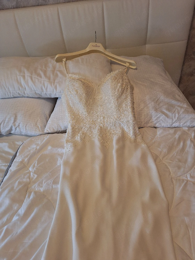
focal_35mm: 23
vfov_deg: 73.9
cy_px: 130
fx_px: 173
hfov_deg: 58.9
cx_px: 98
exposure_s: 1/50
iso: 250
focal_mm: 5.54
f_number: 1.8
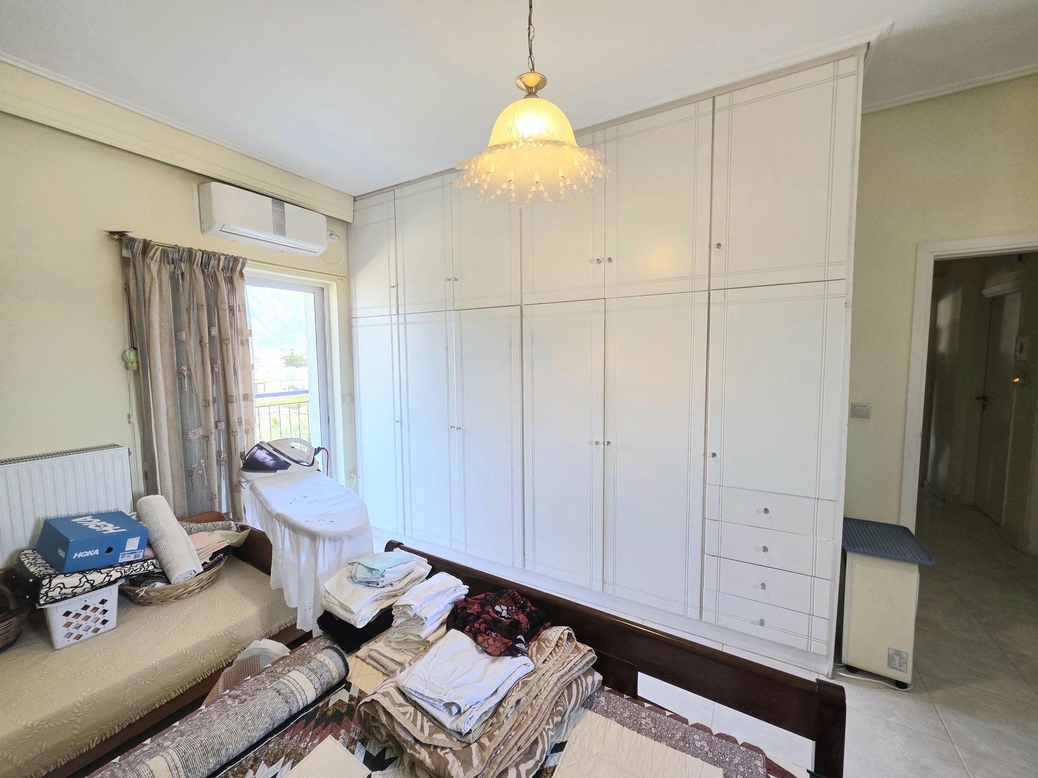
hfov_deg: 106.2
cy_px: 389
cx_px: 519
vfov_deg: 89.9
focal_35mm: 13
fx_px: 390
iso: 100
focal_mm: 2.2
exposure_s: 1/101
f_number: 1.9
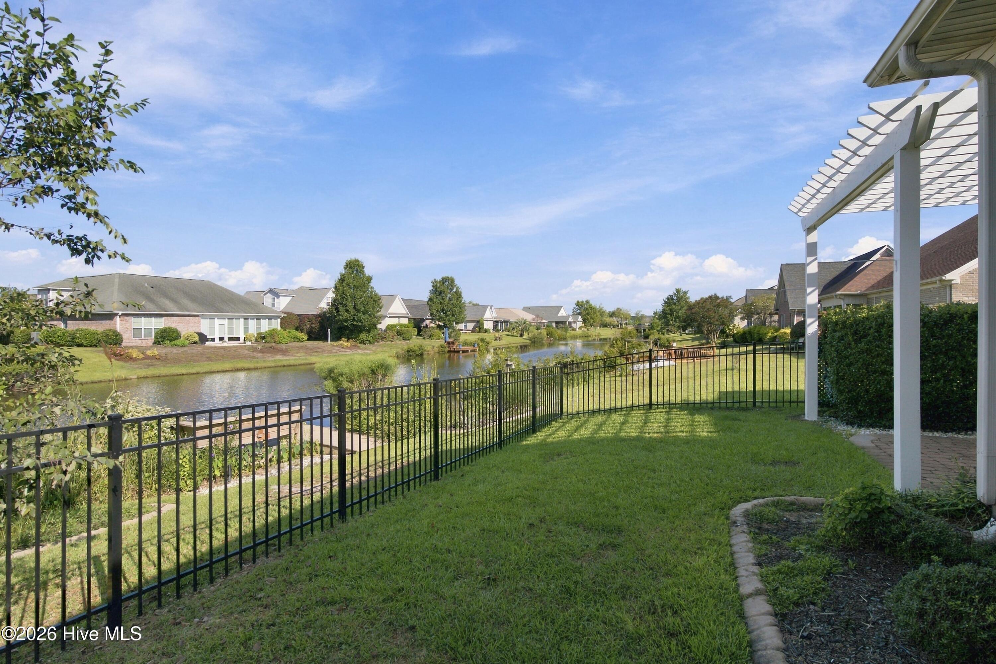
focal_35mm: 17
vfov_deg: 70.4
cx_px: 498
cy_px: 332
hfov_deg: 93.3
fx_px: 470
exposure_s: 1/3200
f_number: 5
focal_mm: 17
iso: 500
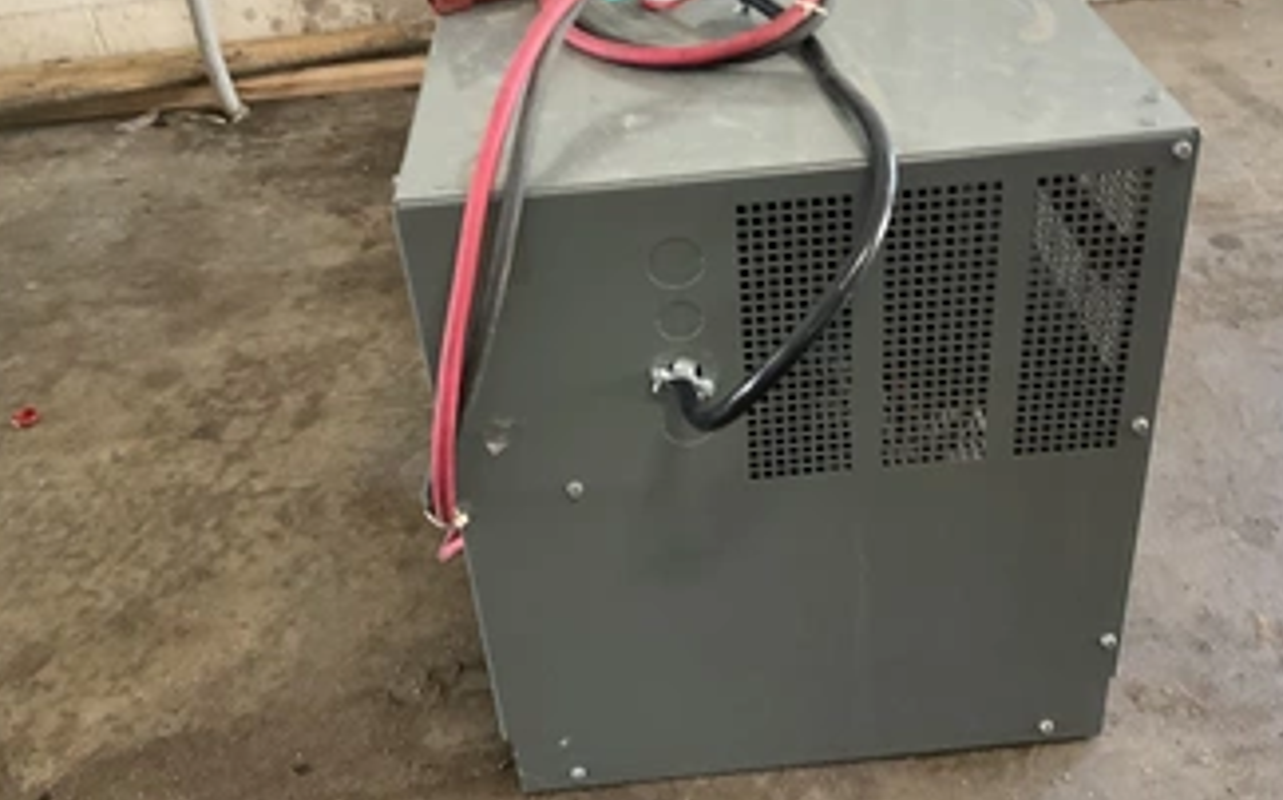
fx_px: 1328
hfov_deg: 51.5
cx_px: 701
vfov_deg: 33.3
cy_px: 293
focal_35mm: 38
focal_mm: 3
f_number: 1.8
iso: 200
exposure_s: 1/60
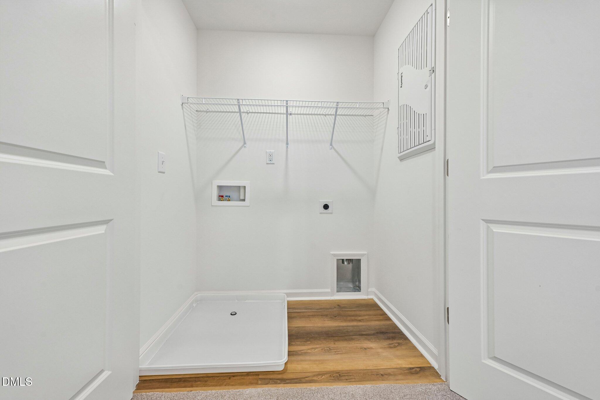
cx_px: 300
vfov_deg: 81.2
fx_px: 233
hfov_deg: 104.3
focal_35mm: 14
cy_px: 200
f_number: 8
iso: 320
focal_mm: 14
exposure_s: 1/40
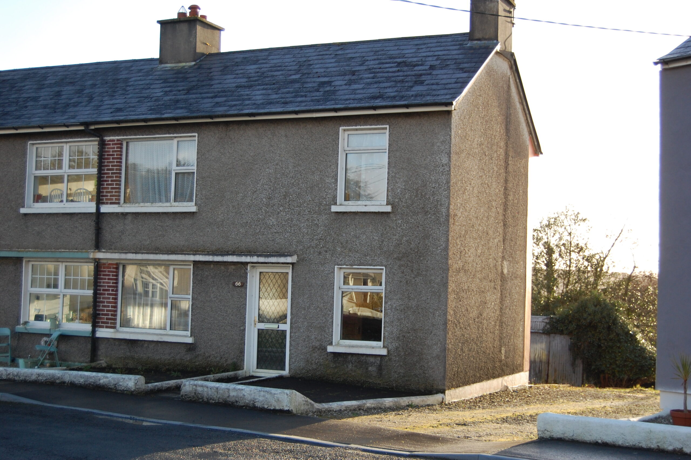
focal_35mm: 51
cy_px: 230
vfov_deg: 26.4
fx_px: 978
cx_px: 346
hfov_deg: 38.9
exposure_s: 1/500
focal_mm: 34
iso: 400
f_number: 4.5
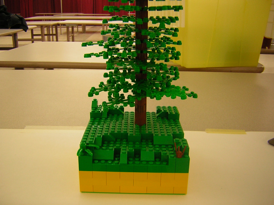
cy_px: 102
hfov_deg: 51.4
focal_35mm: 36
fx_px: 285
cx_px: 137
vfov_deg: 39.7
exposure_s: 1/6.4
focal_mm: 4.7
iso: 50
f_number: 2.6
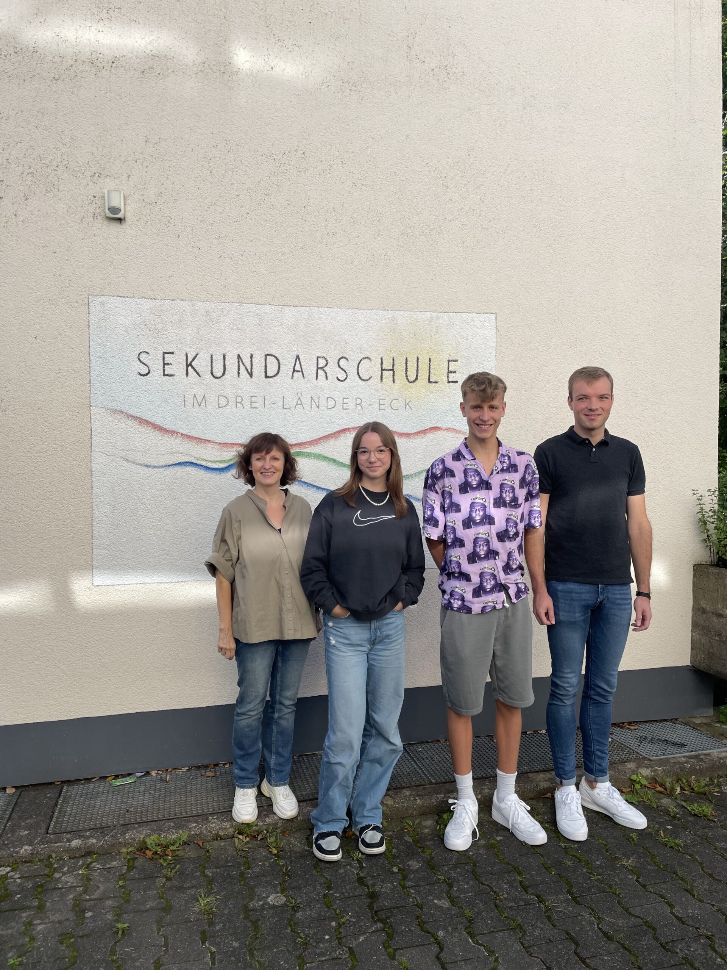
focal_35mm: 26
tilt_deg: -1.7
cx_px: 364
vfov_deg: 67.3
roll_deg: +0.0
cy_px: 485
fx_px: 728
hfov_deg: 53.1
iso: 32
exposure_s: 1/1531
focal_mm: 4.2
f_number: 1.6
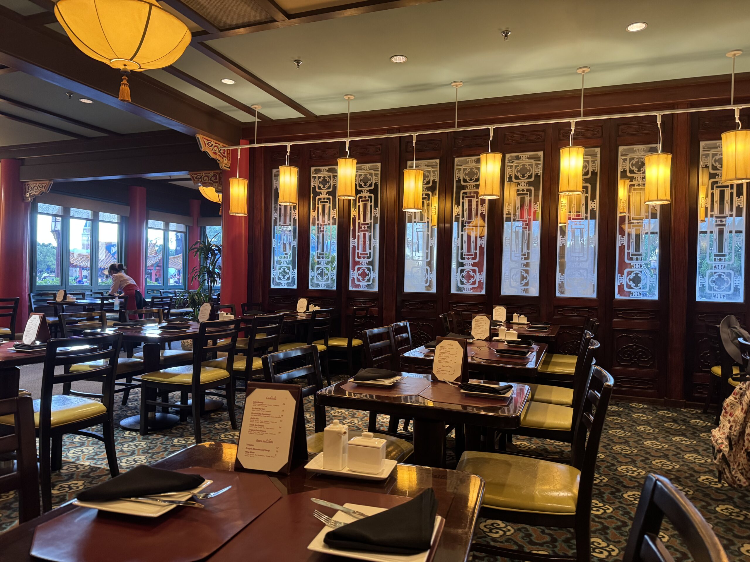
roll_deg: -1.1
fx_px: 520
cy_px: 281
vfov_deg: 56.8
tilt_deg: -0.5
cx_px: 375
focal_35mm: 24
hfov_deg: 71.6
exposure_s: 1/60
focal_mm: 6.76
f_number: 1.78
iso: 500
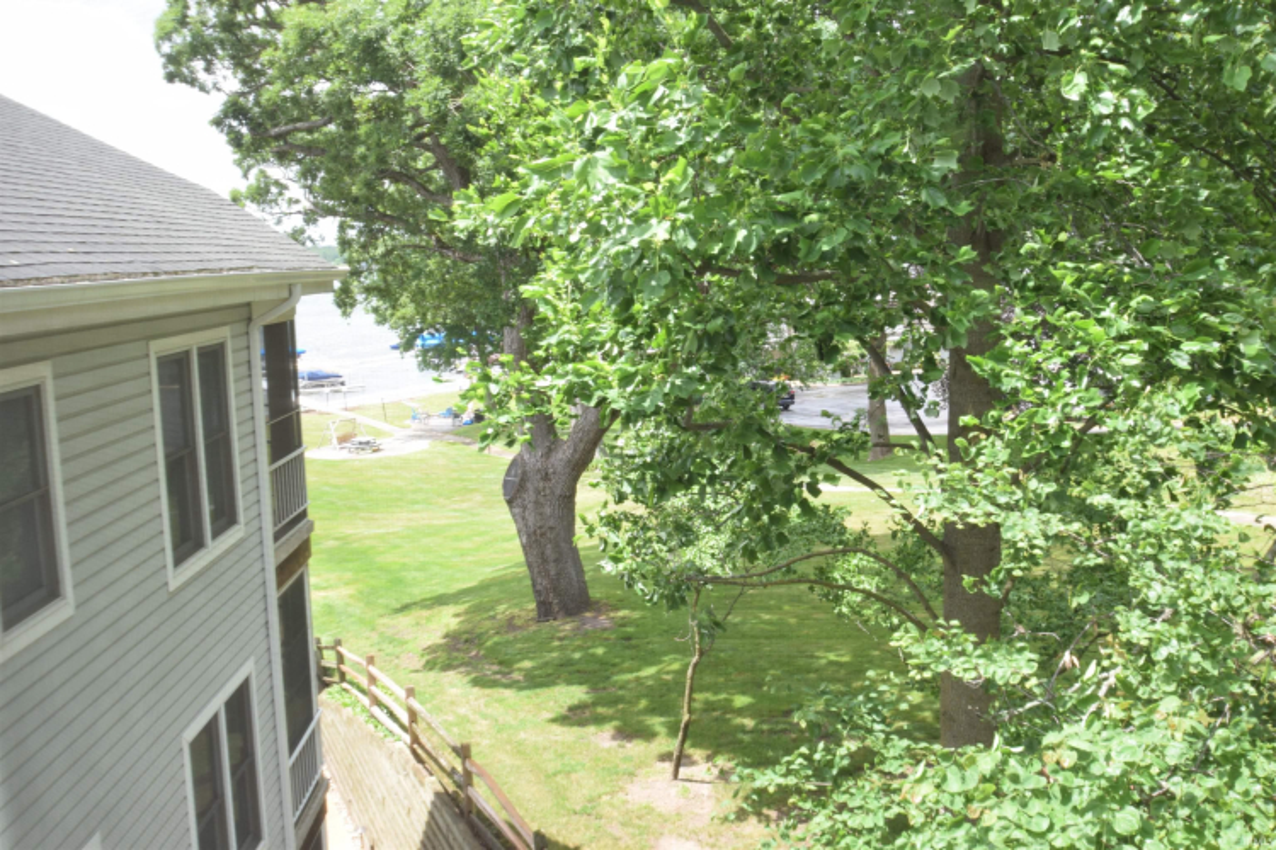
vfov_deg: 36.9
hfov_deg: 53.1
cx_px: 638
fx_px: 1276
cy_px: 425
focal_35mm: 36
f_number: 8
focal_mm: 24
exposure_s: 1/250
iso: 400
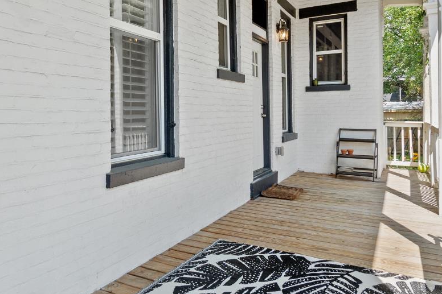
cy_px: 102
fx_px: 356
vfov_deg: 44.4
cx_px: 179
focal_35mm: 29
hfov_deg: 63.2
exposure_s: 1/50
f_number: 8
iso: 400
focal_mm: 10
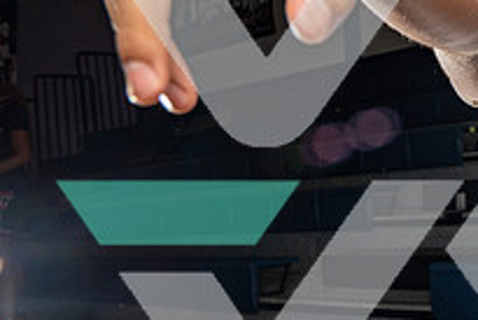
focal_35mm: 68
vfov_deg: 19.6
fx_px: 903
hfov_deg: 24.8
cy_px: 22
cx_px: 658
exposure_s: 1/200
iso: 320
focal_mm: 24
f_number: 7.1
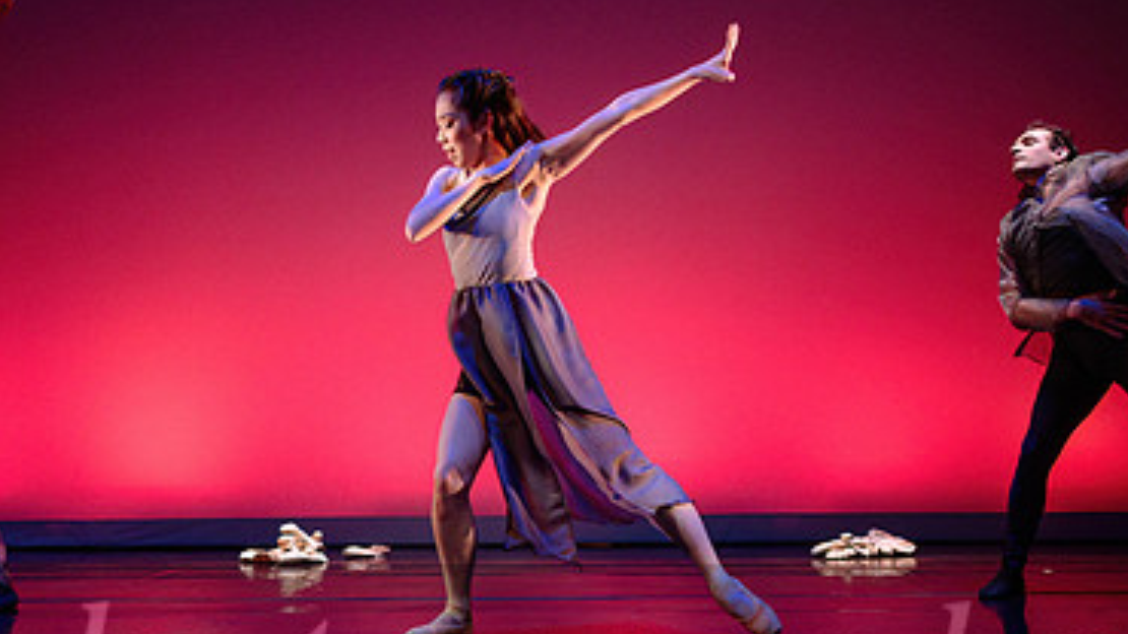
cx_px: 603
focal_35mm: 54
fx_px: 1615
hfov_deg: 38.5
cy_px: 344
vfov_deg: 22.2
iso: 1000
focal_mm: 24
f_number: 1.4
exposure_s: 1/400
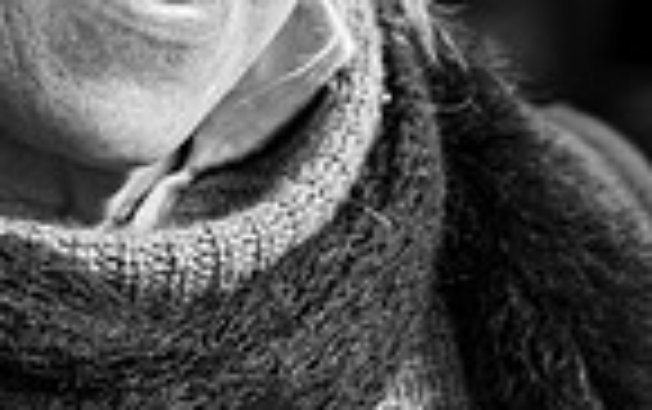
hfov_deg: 12.6
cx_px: 171
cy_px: -147
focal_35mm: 166
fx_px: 2953
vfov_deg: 7.8
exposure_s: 1/60
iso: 1000
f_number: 3.5
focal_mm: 35
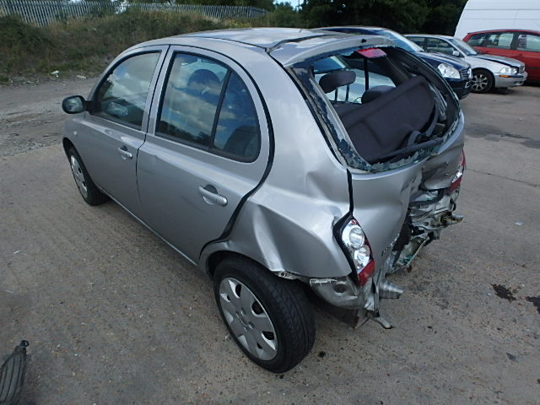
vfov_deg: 63.4
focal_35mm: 21
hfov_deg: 79.0
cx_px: 270
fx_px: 328
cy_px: 202
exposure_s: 1/800
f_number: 3.5
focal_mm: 3.7
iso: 125
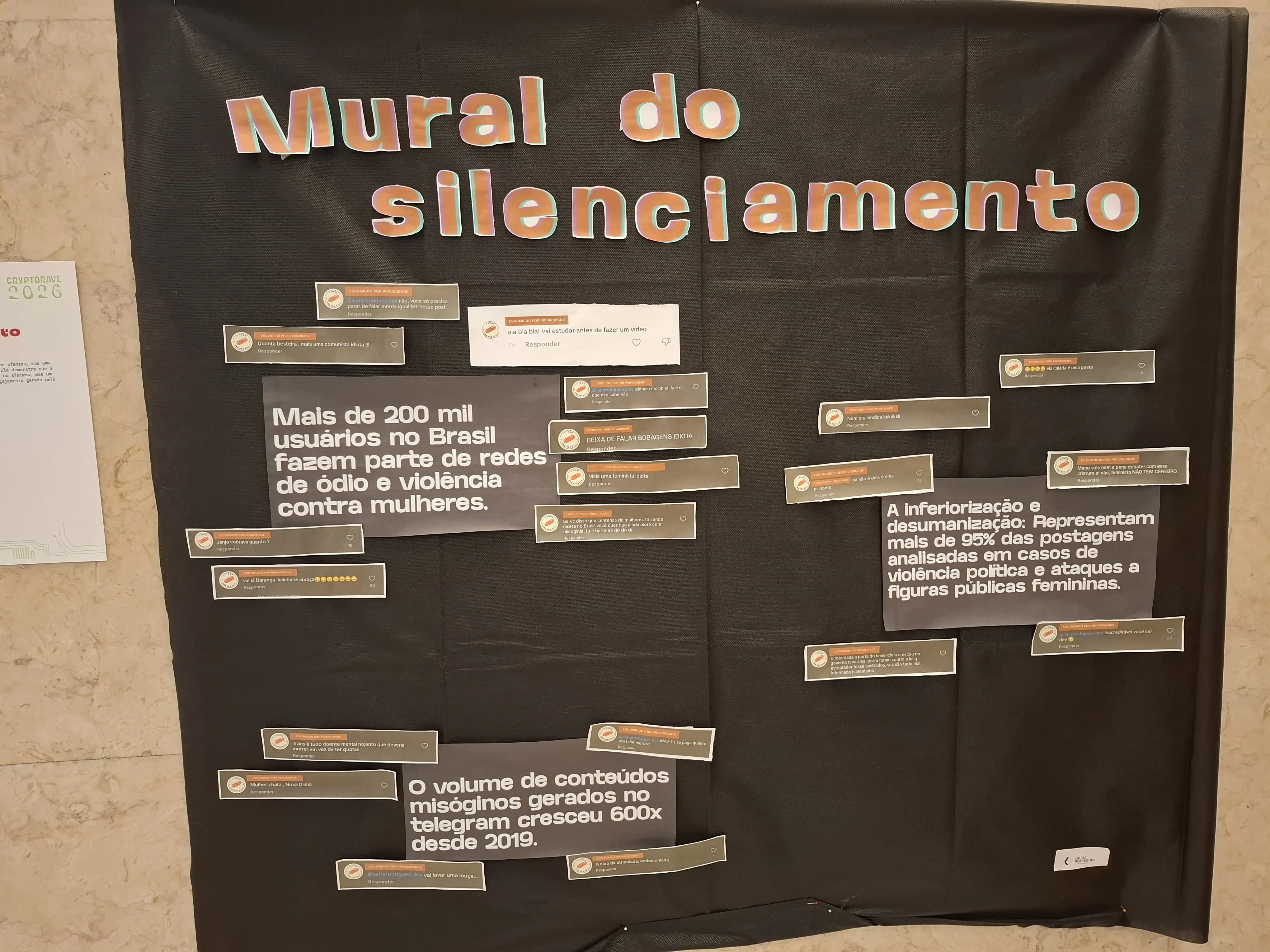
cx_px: 635
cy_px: 476
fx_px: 844
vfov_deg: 58.9
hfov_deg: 73.9
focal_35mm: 23
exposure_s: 1/30
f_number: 1.8
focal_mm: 5.54
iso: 320
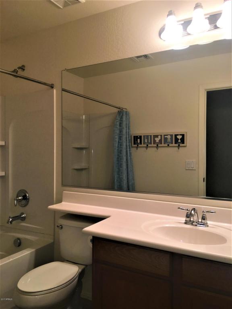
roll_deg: -0.2
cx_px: 116
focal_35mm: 29
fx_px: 259
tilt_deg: +0.8
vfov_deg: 61.7
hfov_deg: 48.2
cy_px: 154
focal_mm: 4.15
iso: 25
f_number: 2.2
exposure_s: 1/33
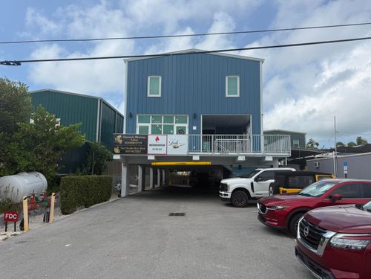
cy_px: 140
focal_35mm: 24
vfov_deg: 56.8
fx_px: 257
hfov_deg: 71.6
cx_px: 186
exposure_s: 1/5714
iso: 80
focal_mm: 6.76
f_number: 1.78
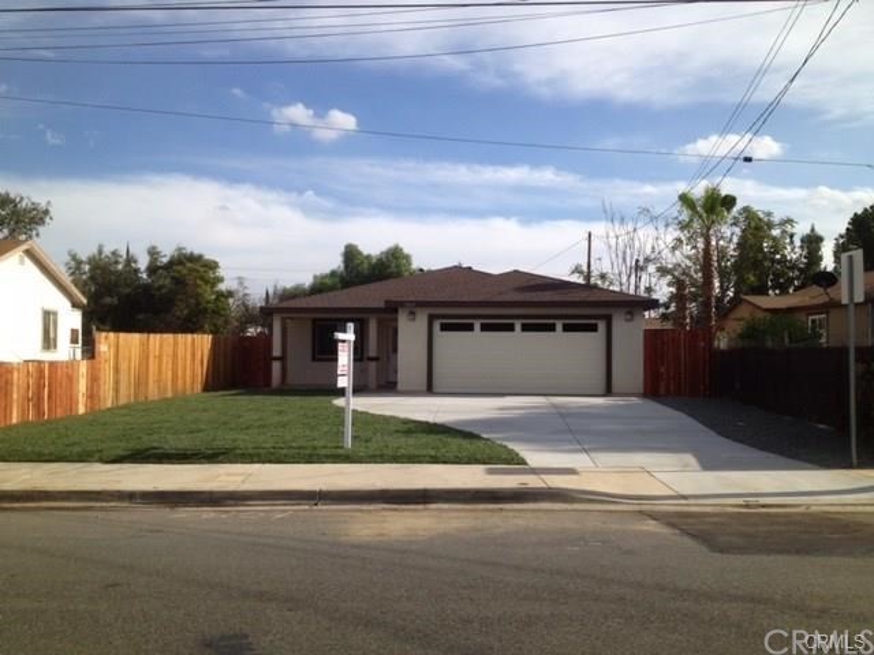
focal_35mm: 35
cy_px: 328
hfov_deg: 52.6
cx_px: 437
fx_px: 884
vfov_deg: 40.7
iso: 50
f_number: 2.4
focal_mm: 4.28
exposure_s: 1/1783
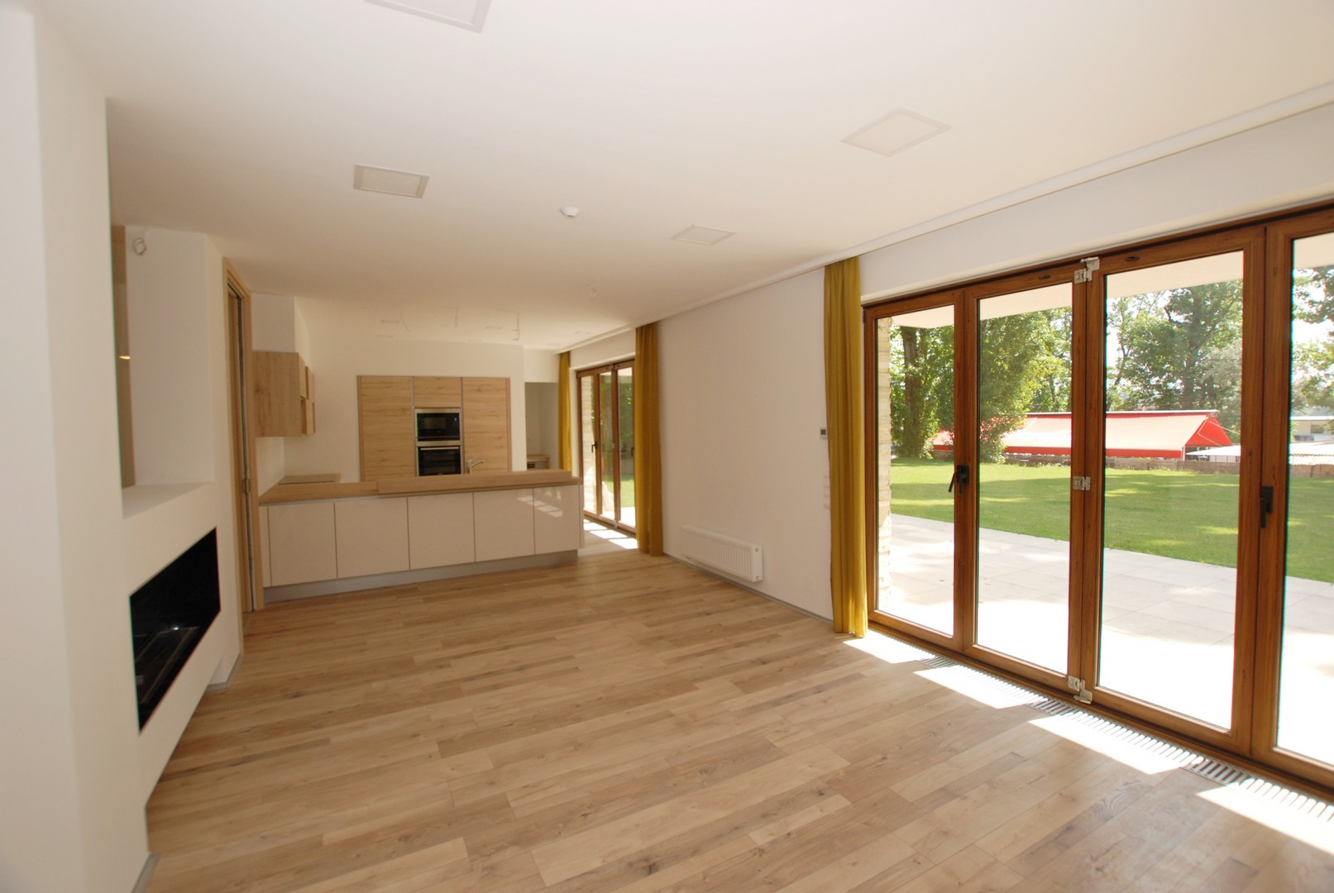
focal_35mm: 15
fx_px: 557
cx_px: 667
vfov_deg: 77.5
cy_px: 446
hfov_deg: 100.3
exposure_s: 1/160
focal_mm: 10
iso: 200
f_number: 6.3
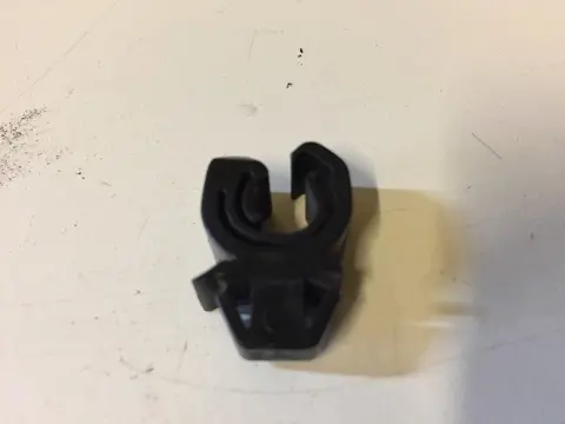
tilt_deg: -60.0
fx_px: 473
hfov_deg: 61.7
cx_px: 282
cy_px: 212
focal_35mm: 29
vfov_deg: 48.2
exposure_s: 1/33
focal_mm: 4.15
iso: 250
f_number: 2.2
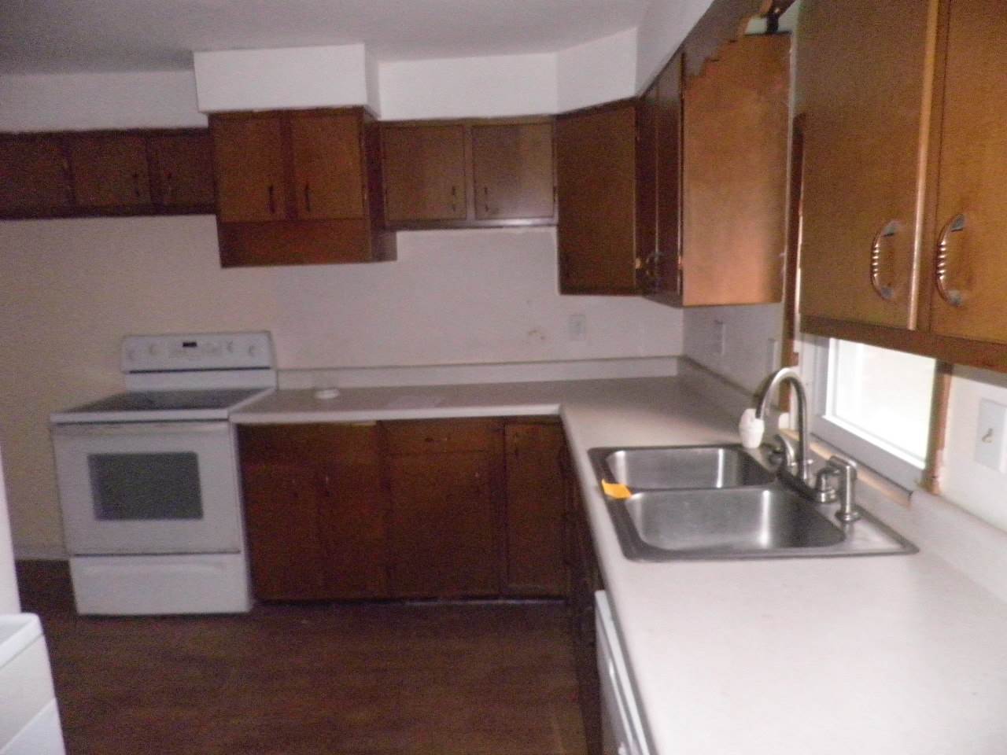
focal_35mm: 24
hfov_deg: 71.6
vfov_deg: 56.8
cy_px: 378
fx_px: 698
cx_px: 504
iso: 800
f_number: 8.3
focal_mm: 4.3
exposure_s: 1/30
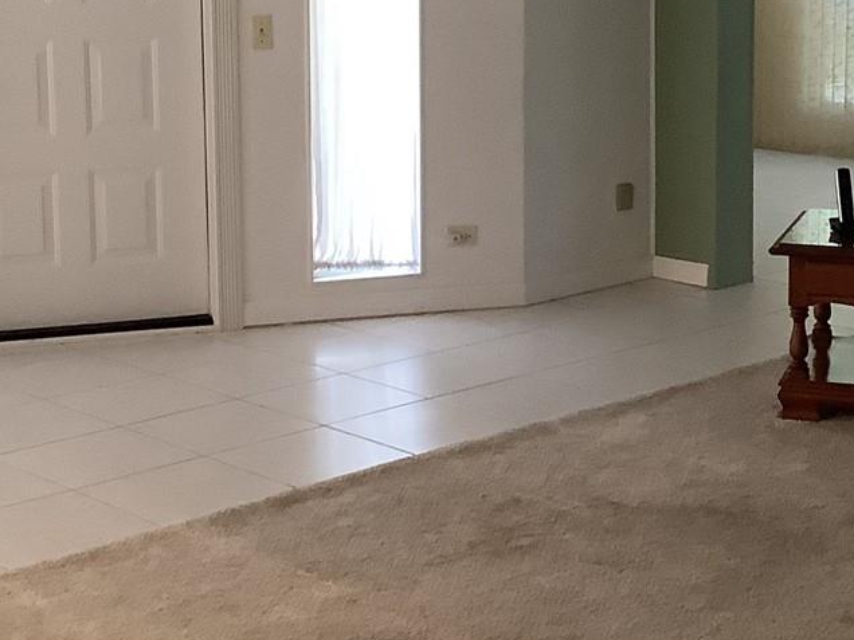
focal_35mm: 78
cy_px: 131
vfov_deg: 18.7
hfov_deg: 25.0
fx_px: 1924
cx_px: 451
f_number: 2.4
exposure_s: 1/60
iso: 200
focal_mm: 3.3
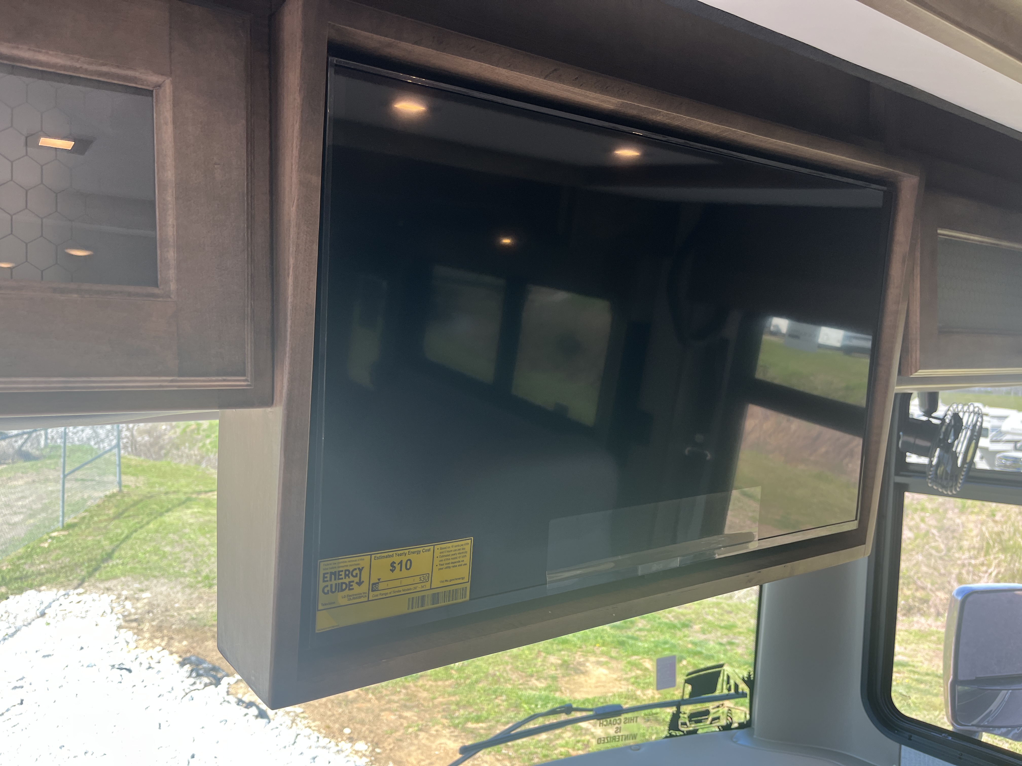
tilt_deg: +1.0
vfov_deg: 53.1
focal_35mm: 26
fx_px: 768
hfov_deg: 67.3
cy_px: 383
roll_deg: -1.1
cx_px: 511
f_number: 1.6
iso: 50
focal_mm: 5.1
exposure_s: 1/193
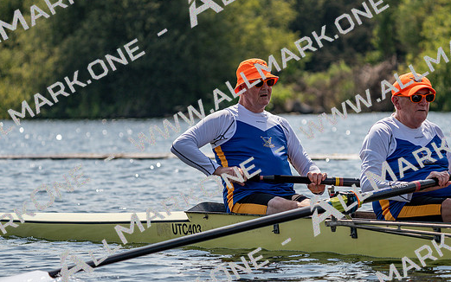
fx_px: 2791
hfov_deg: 9.2
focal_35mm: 227
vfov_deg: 5.8
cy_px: 154
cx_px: 235
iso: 160
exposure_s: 1/1600
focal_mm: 200
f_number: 5.6
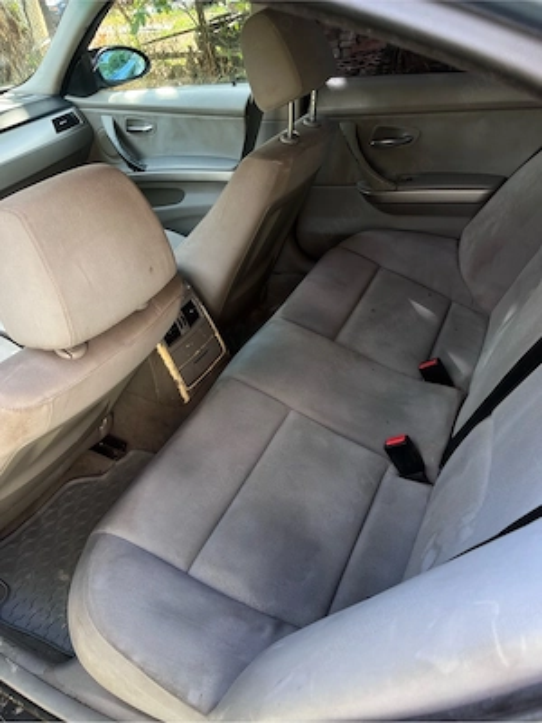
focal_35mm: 26
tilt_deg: -34.9
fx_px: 543
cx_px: 271
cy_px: 362
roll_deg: +7.3
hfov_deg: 53.1
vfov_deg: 67.3
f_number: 1.6
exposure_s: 1/123
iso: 32
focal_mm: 5.1
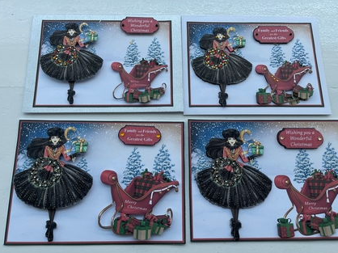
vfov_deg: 49.7
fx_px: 273
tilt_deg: -77.0
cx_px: 171
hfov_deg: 63.5
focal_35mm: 28
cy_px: 135
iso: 80
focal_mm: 4.2
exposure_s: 1/121
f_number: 1.6
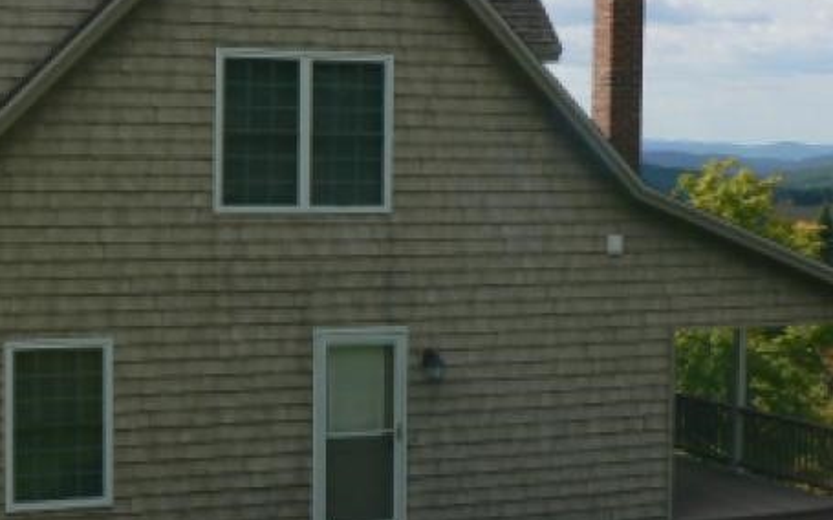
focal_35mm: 86
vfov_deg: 15.2
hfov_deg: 23.8
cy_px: 180
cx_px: 630
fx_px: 1952
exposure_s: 1/400
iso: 80
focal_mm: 6
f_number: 7.1
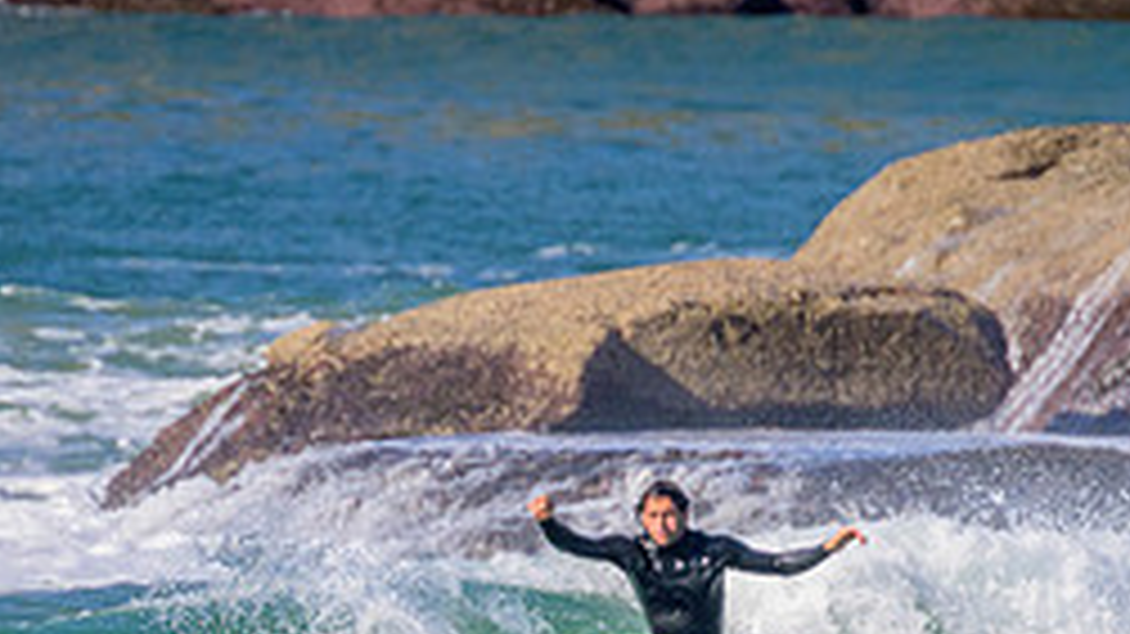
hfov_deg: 1.1
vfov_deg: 0.6
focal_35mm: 1939
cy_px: 735
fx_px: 58080
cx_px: 572
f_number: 11
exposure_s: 1/2000
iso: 1250
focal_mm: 800
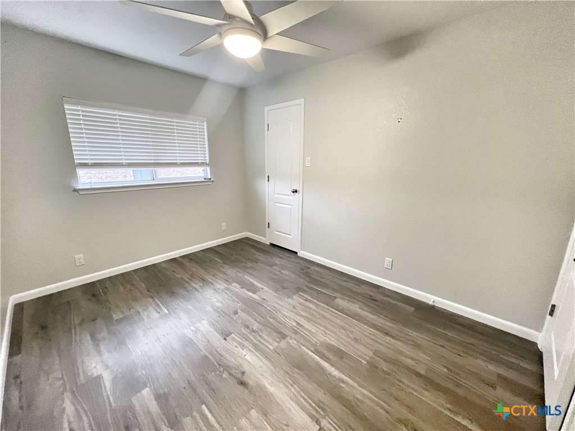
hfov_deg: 106.2
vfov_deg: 89.9
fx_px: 216
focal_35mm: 13
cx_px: 288
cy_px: 216
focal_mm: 1.57
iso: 320
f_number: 1.8
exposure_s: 1/60
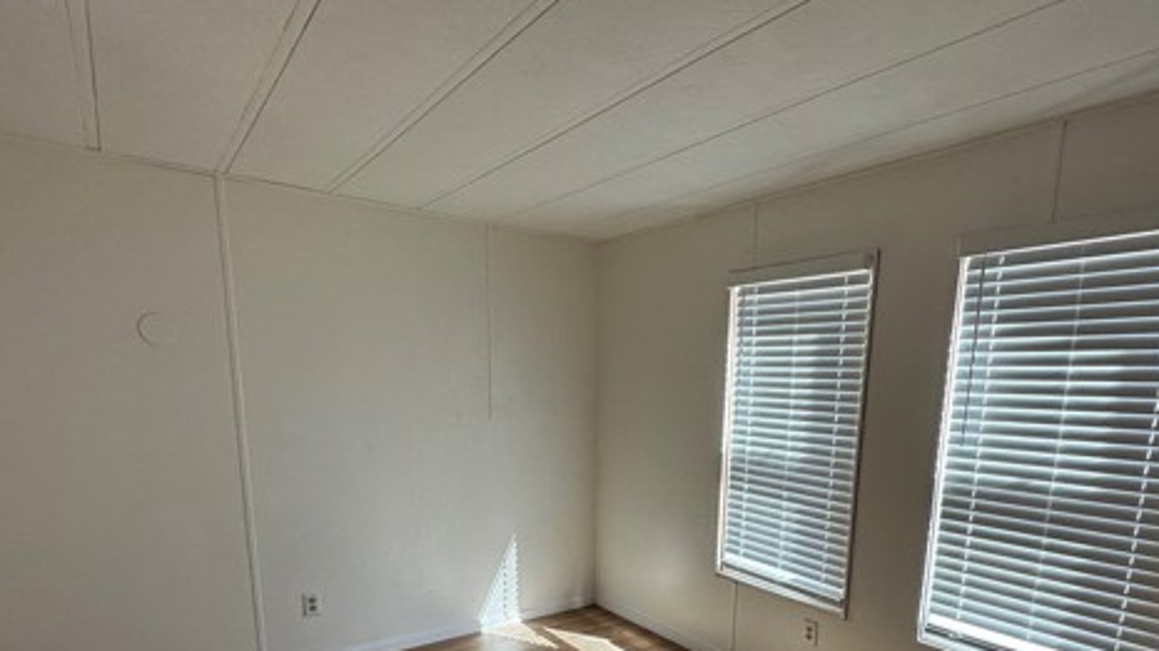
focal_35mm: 21
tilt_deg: -11.0
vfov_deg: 50.7
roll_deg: -1.3
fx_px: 645
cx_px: 628
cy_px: 506
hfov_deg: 83.7
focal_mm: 2.22
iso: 125
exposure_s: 1/120
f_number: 2.2
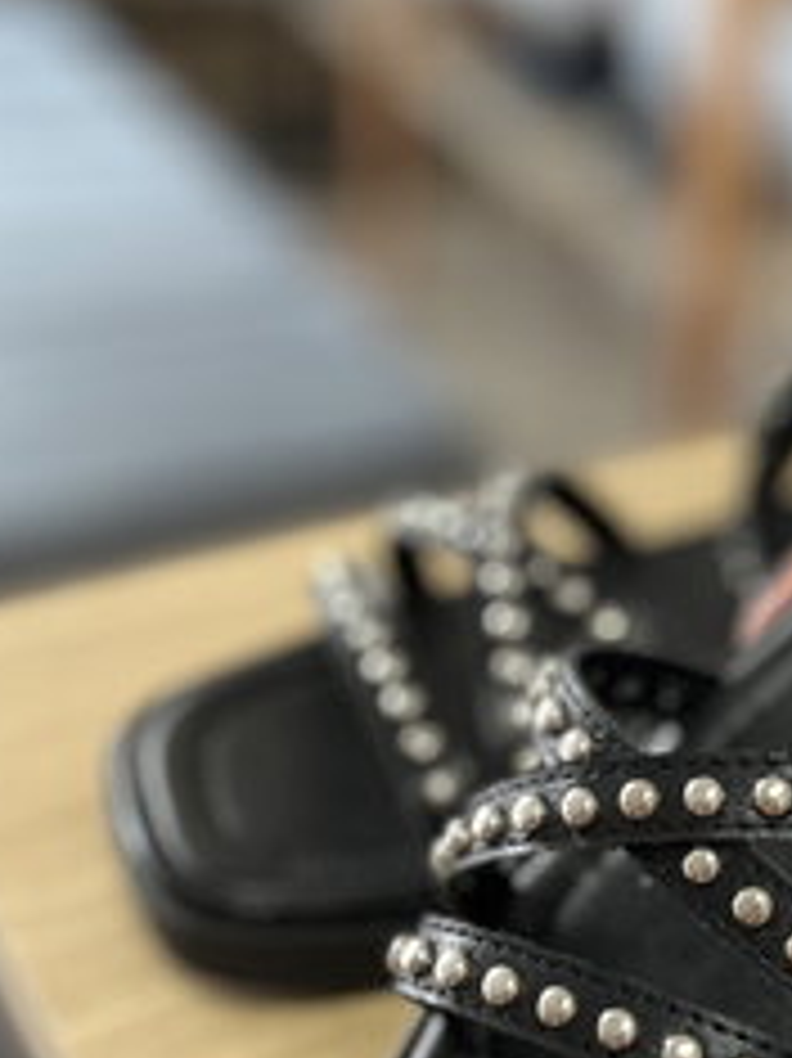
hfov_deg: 23.3
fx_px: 1801
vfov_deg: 32.6
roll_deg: -9.3
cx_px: 868
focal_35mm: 59
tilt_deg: -35.1
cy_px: 646
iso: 160
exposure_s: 1/60
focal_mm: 5.1
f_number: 1.6
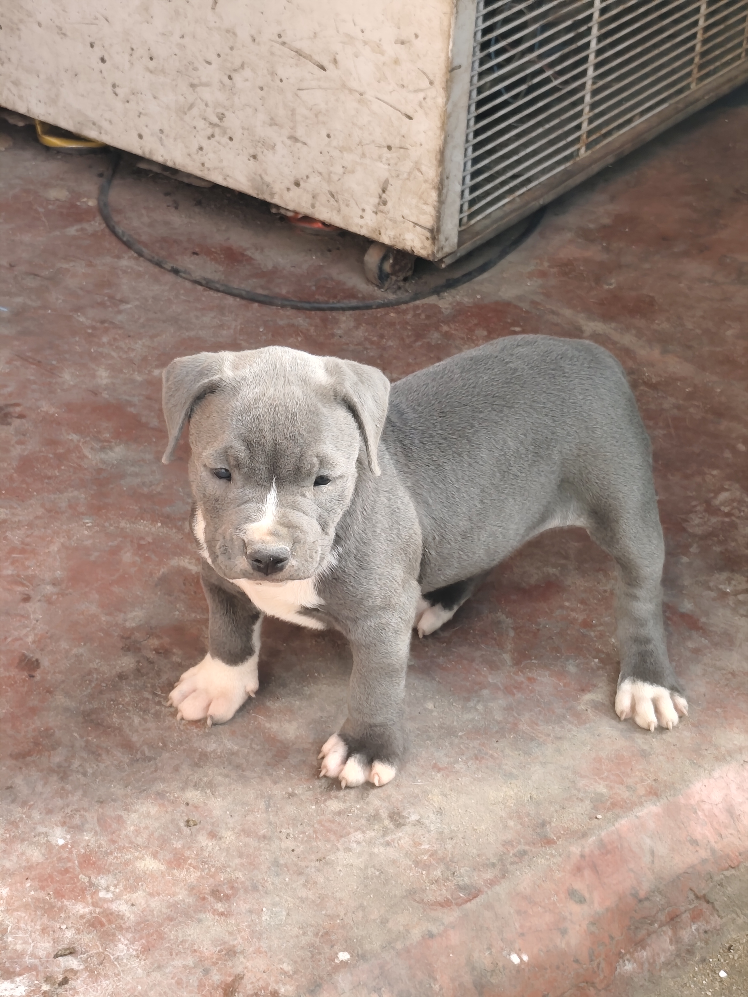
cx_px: 374
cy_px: 498
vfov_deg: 21.3
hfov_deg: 16.1
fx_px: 2651
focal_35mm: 92
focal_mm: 6.19
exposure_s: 1/120
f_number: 1.65
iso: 125
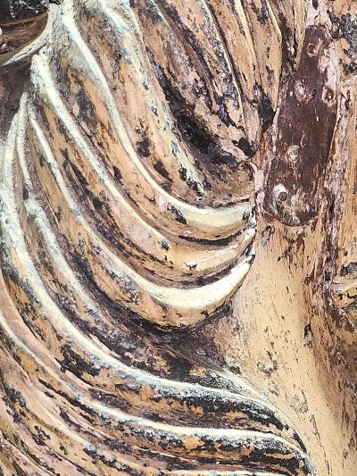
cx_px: 331
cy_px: 447
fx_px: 742
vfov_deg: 33.3
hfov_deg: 26.0
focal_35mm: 54
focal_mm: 5
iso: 100
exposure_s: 1/120
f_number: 1.8
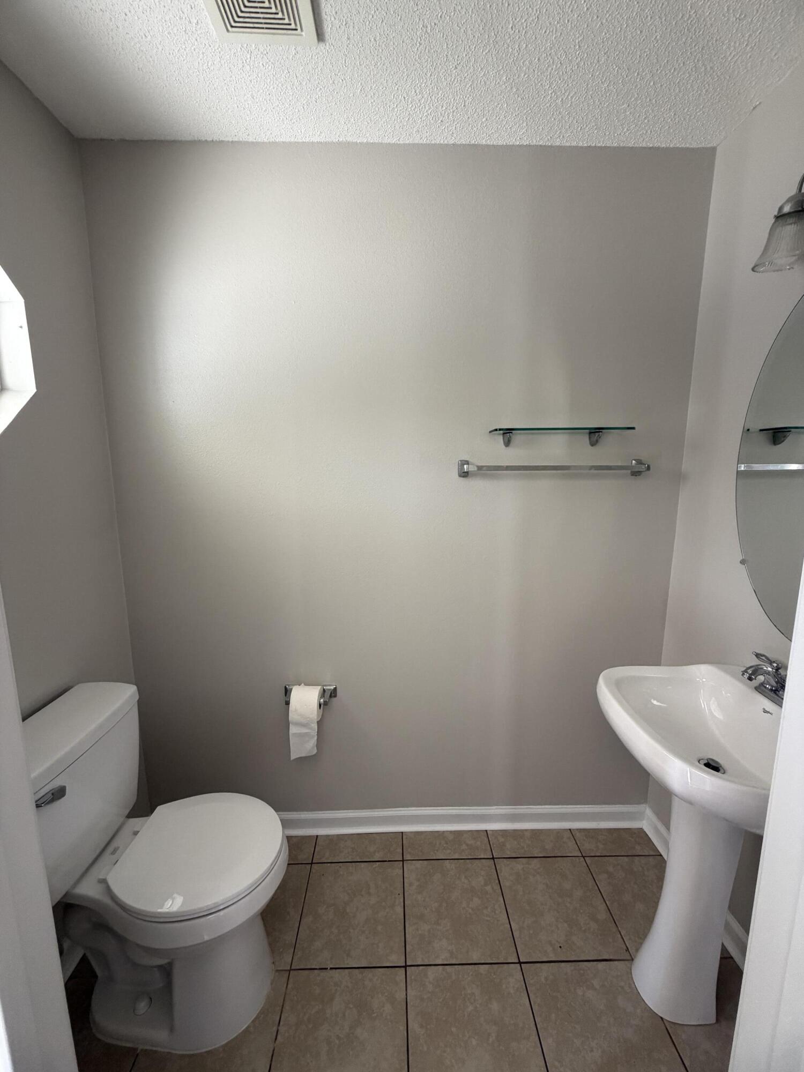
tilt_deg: -8.8
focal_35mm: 14
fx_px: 434
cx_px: 402
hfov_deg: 85.7
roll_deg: +0.5
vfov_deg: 102.1
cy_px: 536
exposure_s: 1/121
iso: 250
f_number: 2.2
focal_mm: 2.22
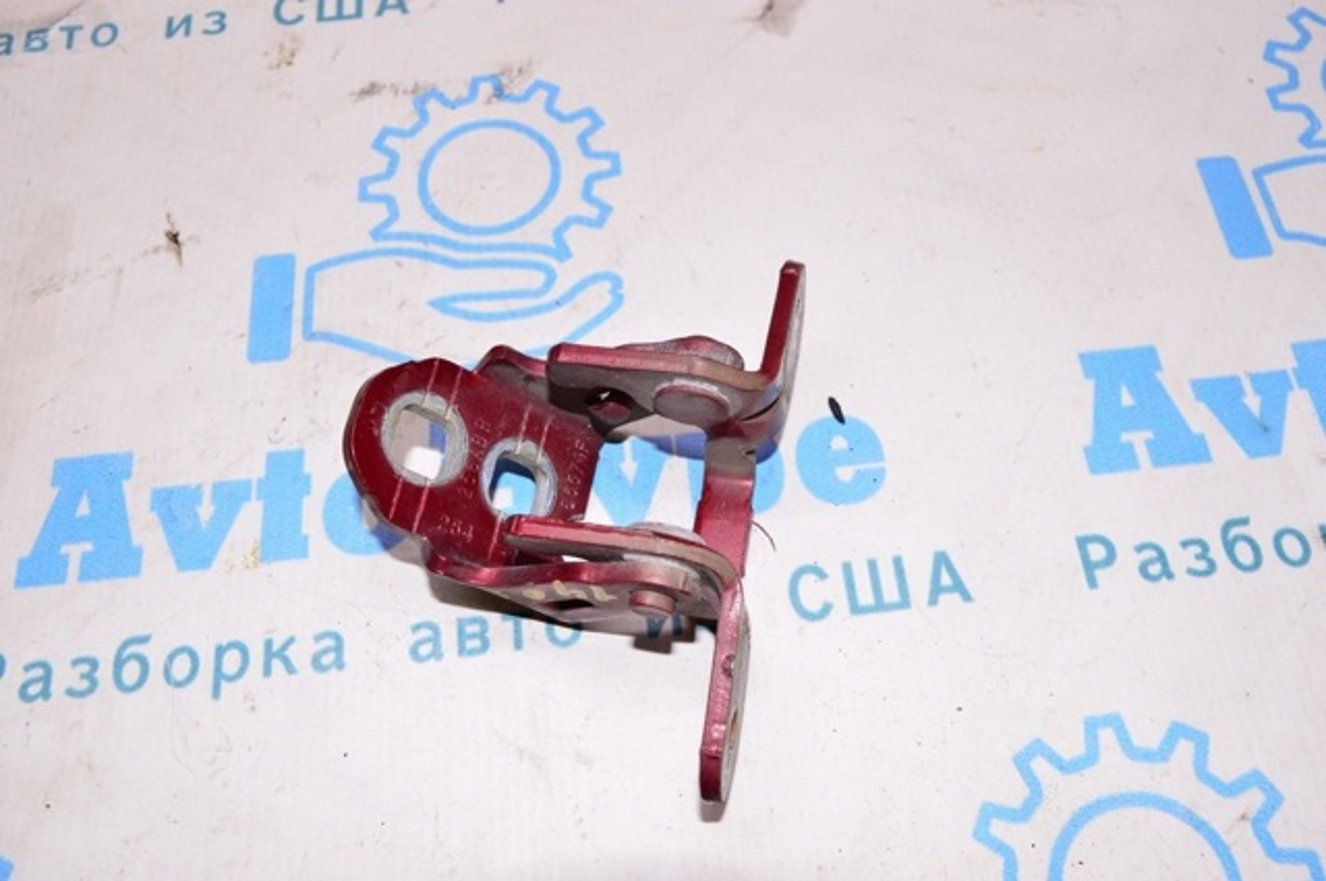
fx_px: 1159
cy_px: 440
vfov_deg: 41.6
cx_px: 663
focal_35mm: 32
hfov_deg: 59.6
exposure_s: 1/125
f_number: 8
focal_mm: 21
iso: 1600
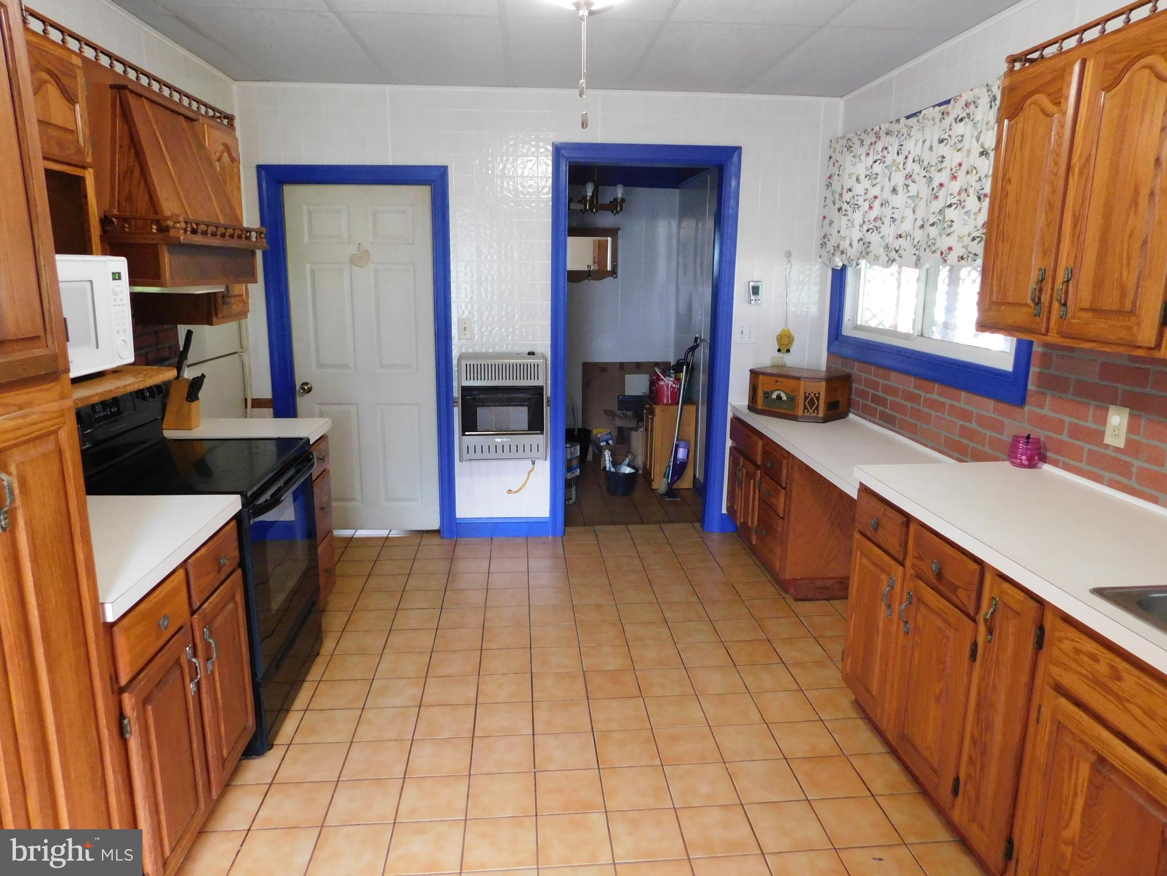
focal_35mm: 23
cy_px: 438
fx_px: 775
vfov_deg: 58.9
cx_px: 584
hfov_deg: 73.9
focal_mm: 4
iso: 400
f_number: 3
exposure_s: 1/13
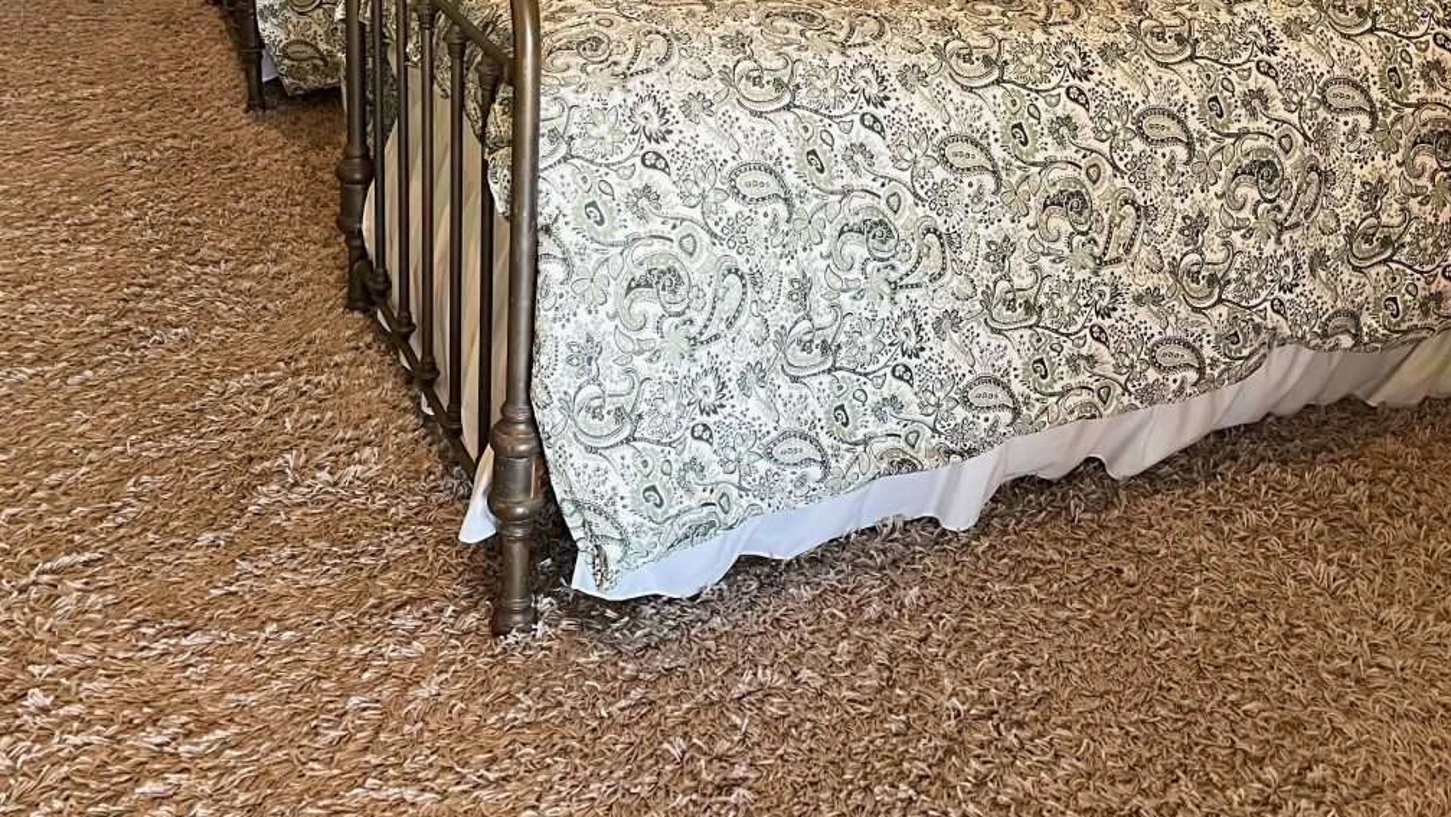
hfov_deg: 45.4
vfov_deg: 25.2
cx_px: 784
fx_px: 1732
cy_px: -14
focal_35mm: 45
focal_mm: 5.1
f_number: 1.6
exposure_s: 1/60
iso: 125
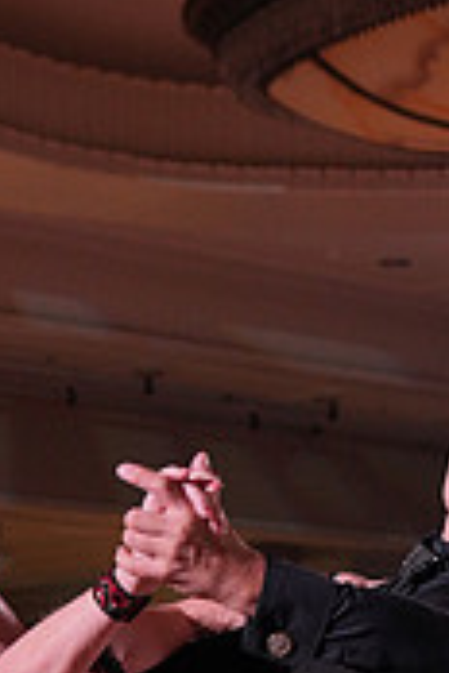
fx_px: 2937
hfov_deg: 8.7
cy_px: 963
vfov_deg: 12.5
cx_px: 331
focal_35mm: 157
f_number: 4
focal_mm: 47
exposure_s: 1/500
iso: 1250
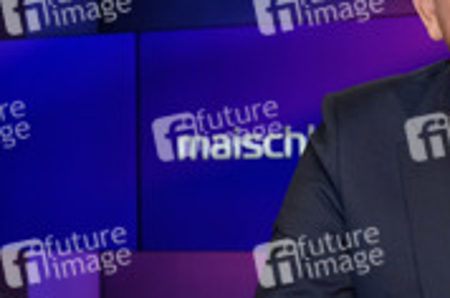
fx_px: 886
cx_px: 504
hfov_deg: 26.1
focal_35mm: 71
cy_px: 194
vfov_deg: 19.1
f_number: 5
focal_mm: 28
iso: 2000
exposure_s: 1/125
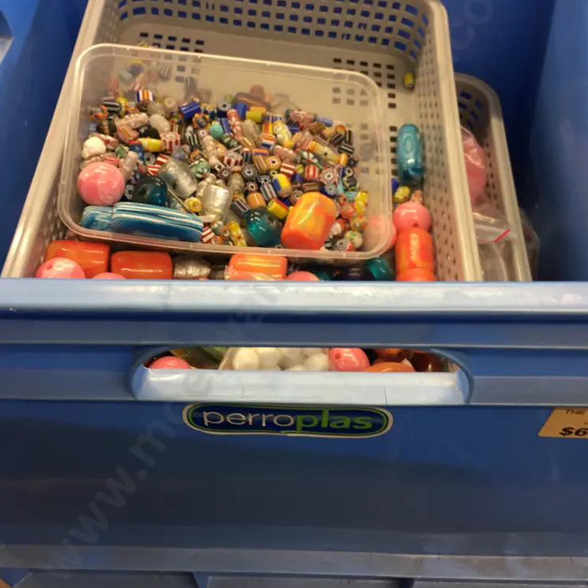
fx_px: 673
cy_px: 258
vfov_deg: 47.1
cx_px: 291
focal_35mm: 35
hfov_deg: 47.2
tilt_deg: -46.8
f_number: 2.2
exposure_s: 1/17
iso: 40
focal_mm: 4.15
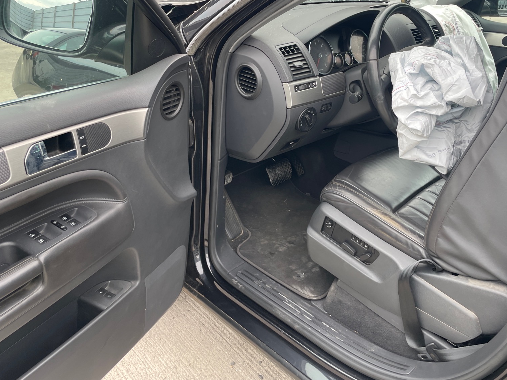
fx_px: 454
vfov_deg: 45.3
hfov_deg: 58.2
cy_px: 166
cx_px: 284
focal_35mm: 31
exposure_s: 1/121
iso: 40
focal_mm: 4.2
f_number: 1.6
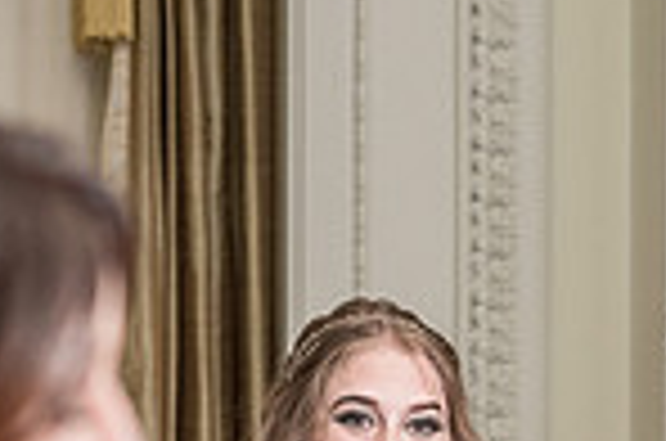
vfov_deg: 3.8
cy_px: 719
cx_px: 99
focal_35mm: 354
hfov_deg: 5.8
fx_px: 6535
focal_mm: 84
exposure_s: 1/200
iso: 2000
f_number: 4
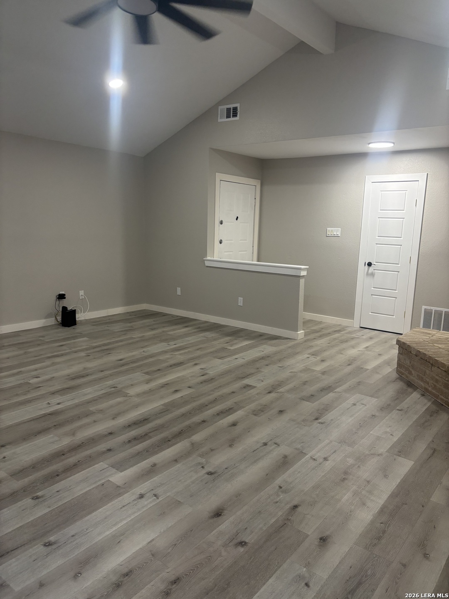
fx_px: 450
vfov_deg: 67.3
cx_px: 224
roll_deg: -0.8
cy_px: 300
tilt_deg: -9.9
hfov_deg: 53.1
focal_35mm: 26
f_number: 1.6
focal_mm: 5.96
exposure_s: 1/60
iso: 160
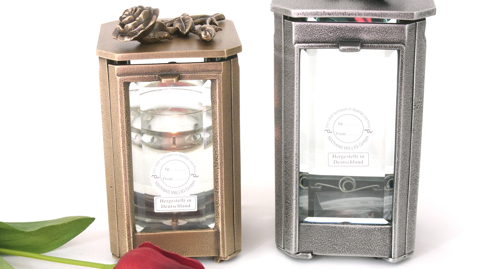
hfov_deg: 26.8
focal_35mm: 79
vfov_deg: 15.3
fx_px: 1001
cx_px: 240
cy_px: 129
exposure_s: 1/3.2
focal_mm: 18.1
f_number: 8
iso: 100
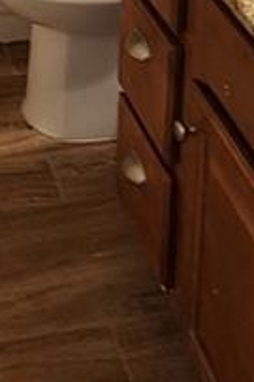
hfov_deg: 16.5
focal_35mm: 80
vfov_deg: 19.3
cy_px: -303
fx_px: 848
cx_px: -30
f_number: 2.2
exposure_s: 1/60
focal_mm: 2.2
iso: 320
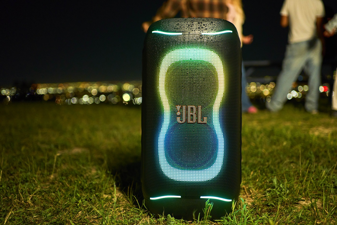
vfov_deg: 37.9
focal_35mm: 35
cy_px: 112
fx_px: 328
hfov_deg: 54.4
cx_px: 168
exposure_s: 1/160
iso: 1600
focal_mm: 35
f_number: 1.8
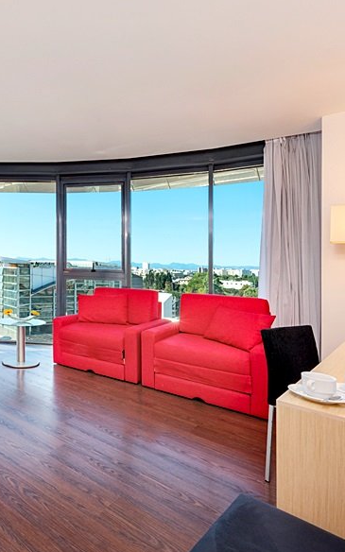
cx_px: 44
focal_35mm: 22
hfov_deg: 49.9
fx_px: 331
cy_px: 281
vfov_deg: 79.6
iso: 200
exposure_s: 1/60
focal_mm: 14
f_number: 11
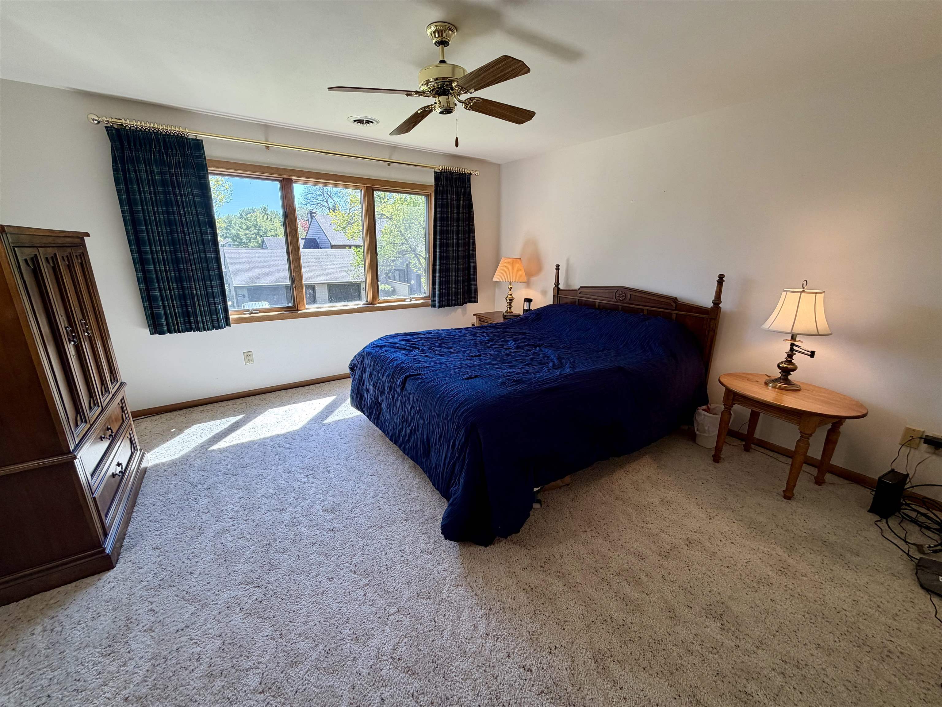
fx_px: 381
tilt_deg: -16.2
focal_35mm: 14
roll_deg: -0.1
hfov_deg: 102.1
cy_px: 354
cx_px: 471
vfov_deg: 85.7
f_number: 2.2
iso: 80
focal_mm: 2.22
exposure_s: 1/120
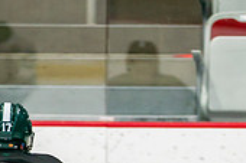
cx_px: 207
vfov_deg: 1.5
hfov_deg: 2.3
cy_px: 256
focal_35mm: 917
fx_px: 6260
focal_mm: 200
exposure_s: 1/640
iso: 640
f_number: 3.2
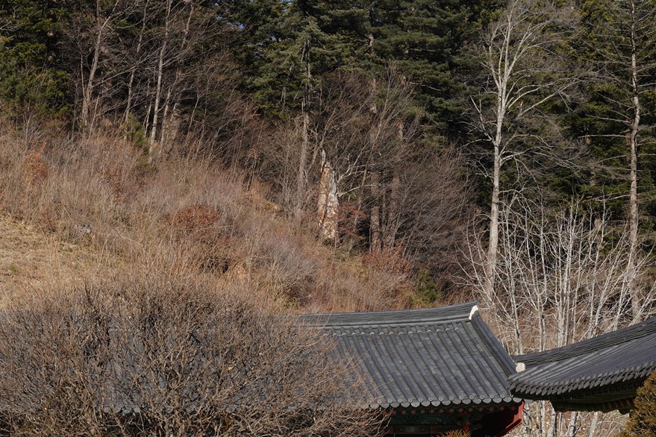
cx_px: 51
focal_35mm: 107
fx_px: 1950
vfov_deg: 12.6
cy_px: 463
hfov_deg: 18.7
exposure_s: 1/100
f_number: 16
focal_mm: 47
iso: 200
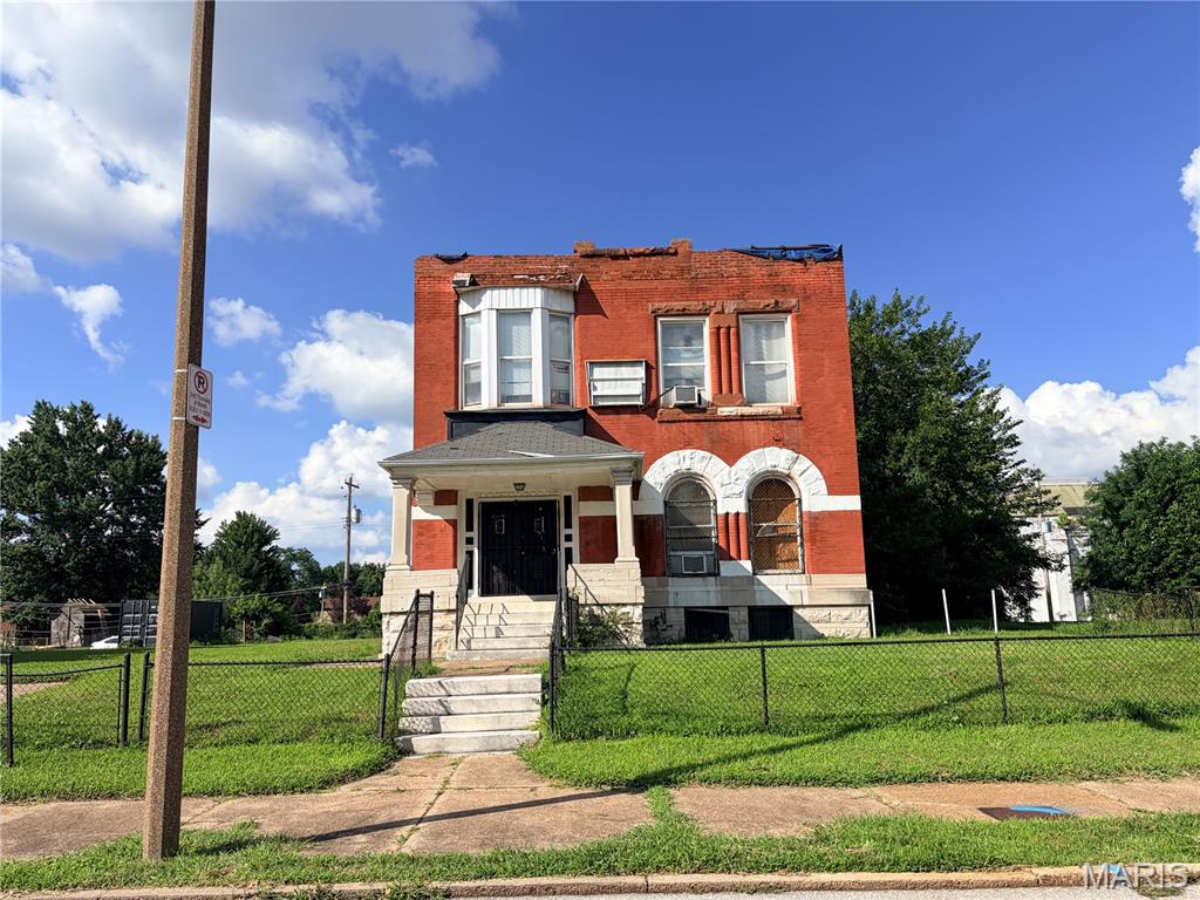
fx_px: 901
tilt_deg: +10.4
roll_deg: +1.5
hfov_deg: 67.3
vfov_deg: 53.1
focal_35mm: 26
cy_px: 450
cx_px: 600
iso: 50
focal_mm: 5.96
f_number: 1.6
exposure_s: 1/4329
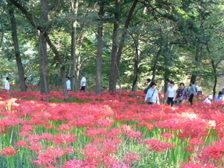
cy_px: 133
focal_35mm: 78
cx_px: 47
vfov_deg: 18.7
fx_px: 505
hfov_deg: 24.7
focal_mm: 7.4
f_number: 2.8
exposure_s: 1/30
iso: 80
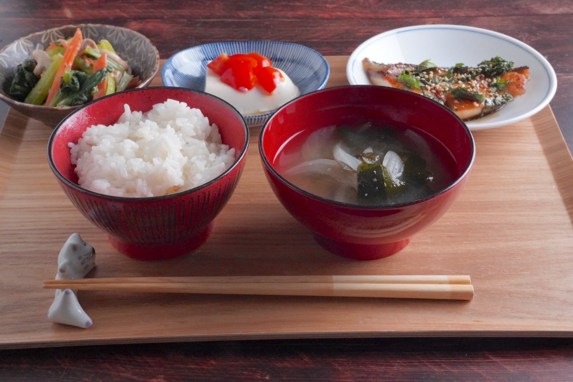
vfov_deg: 22.0
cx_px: 286
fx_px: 980
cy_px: 191
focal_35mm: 62
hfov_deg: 32.6
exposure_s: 1/50
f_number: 22
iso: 20000
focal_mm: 61.6
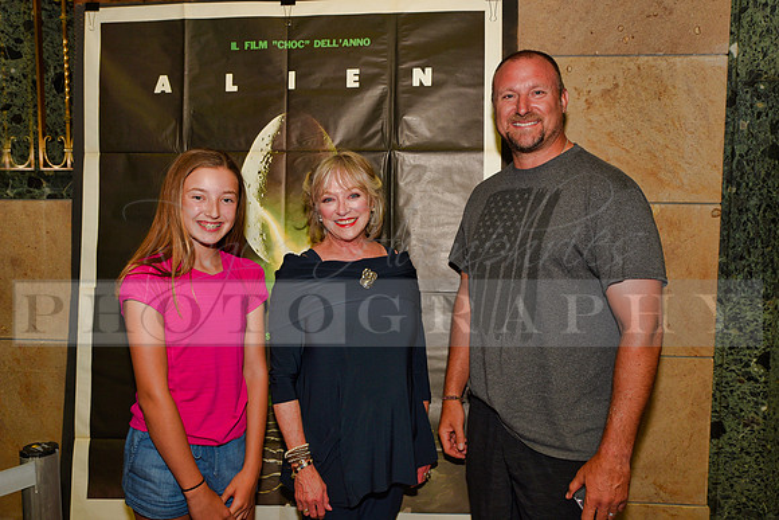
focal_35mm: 32
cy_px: 260
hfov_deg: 58.7
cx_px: 390
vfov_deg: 41.1
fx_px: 693
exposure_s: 1/60
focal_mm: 32
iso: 200
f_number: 5
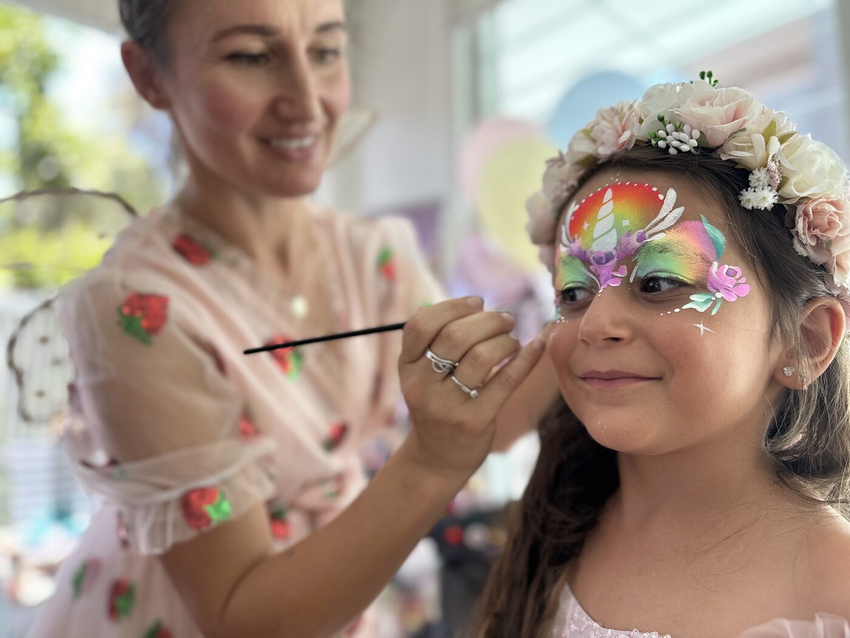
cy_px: 319
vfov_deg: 56.8
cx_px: 425
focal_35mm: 24
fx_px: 589
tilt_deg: +7.3
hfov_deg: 71.6
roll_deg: +1.1
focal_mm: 6.86
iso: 64
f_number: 1.78
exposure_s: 1/150
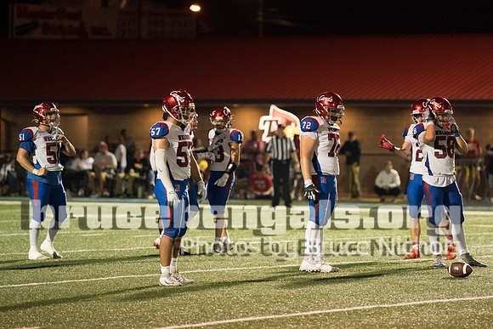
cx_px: 314
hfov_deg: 9.3
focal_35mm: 220
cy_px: 138
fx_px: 3016
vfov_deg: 6.2
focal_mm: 170
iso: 12800
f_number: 2.8
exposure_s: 1/1000
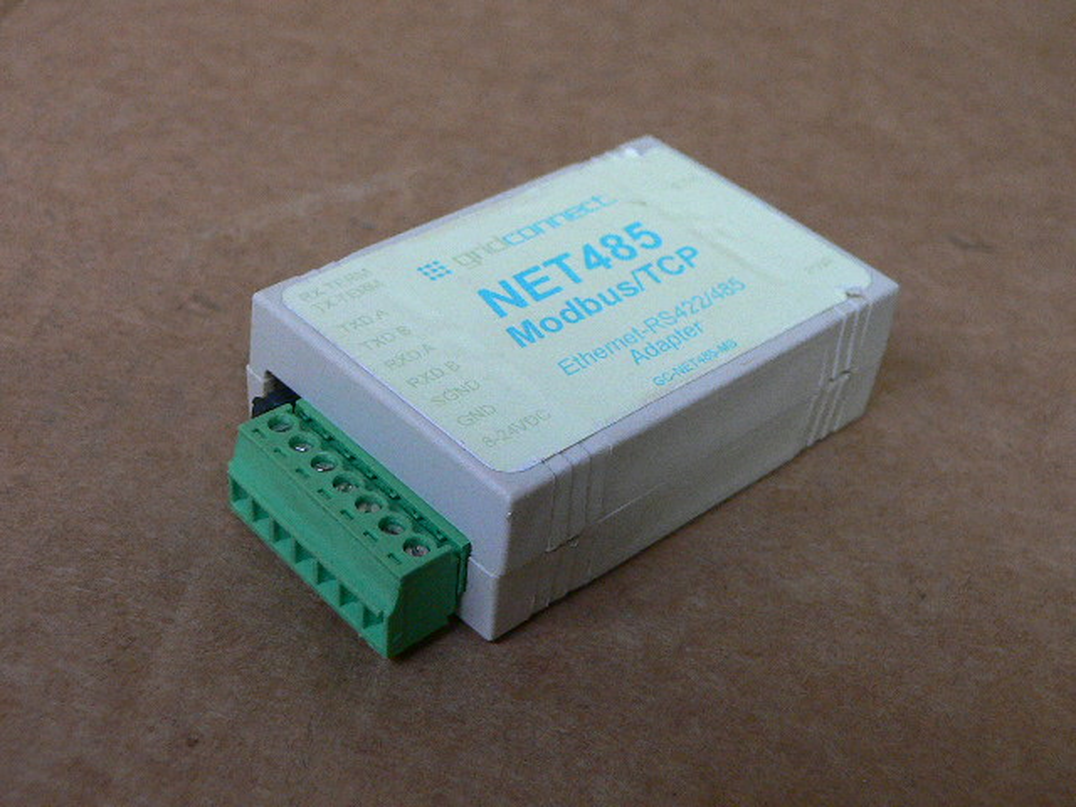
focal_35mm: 51
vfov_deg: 28.6
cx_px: 538
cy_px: 404
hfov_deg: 37.5
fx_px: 1585
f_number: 2.8
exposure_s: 1/30
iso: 200
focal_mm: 6.8
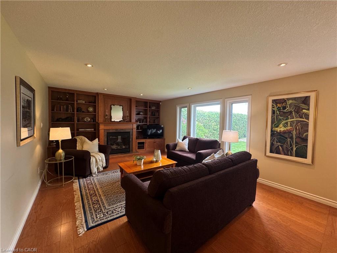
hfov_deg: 102.1
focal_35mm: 14
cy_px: 126
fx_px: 136
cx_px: 168
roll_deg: -0.9
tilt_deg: -1.3
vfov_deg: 85.7
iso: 200
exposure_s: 1/120
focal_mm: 2.22
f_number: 2.2
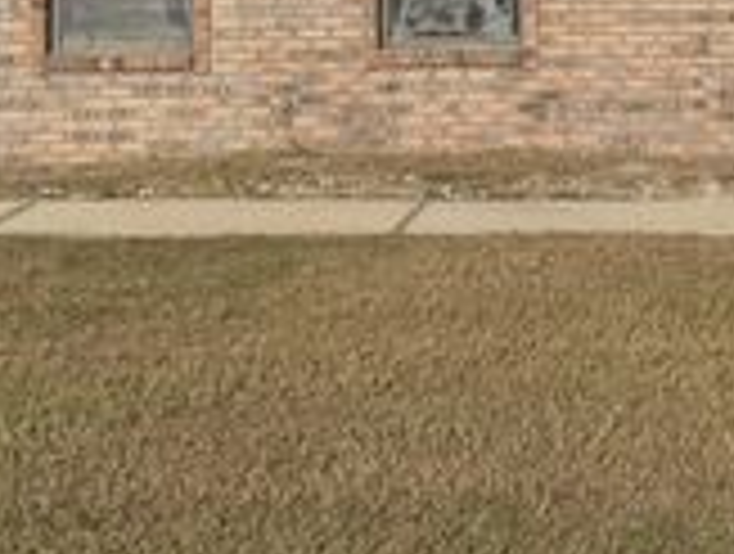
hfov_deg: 19.1
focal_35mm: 94
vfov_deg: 14.1
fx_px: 1998
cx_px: 986
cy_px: -432
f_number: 1.78
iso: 64
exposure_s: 1/5882
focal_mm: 6.76
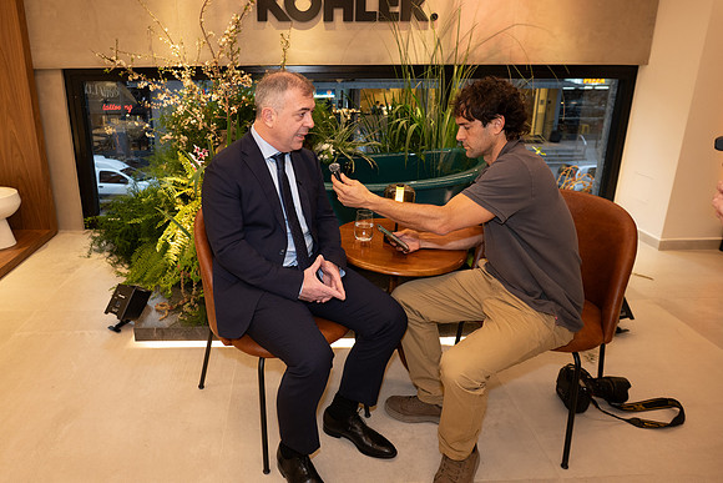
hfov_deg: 75.1
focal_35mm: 23
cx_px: 304
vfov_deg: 54.5
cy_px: 203
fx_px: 466
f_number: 4
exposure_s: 1/200
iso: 1600
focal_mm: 20
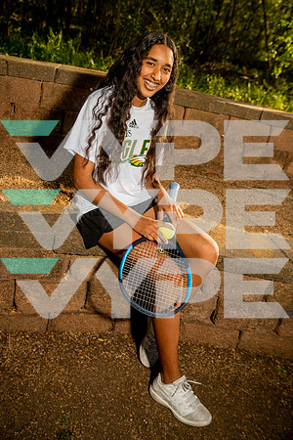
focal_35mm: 38
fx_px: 464
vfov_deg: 50.7
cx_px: 146
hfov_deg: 35.1
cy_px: 220
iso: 125
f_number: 4.5
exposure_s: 1/250
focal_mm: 38
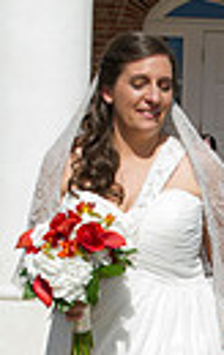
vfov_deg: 12.5
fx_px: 1582
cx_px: 224
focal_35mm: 163
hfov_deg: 8.1
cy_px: 426
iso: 100
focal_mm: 36
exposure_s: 1/250
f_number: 11
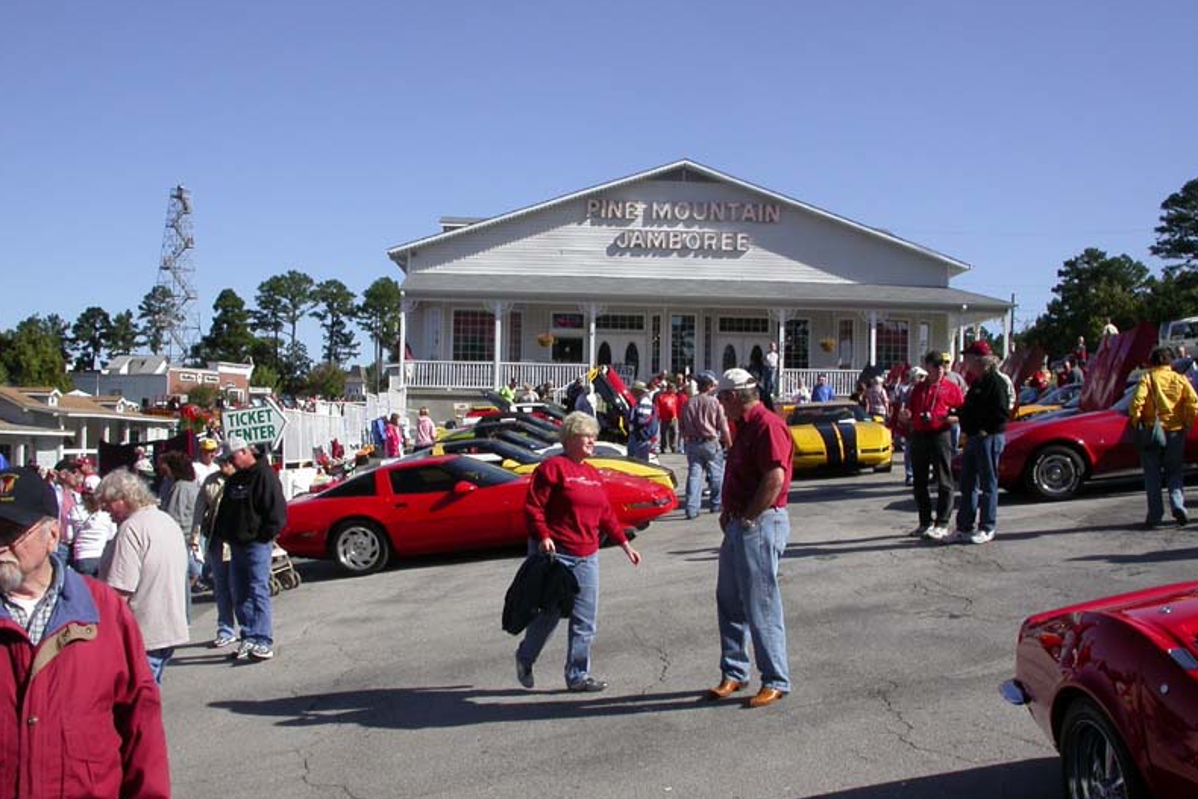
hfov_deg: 48.5
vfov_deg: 33.4
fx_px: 1331
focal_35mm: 40
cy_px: 400
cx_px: 599
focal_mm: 7.85
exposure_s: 1/369
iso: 100
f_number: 7.5
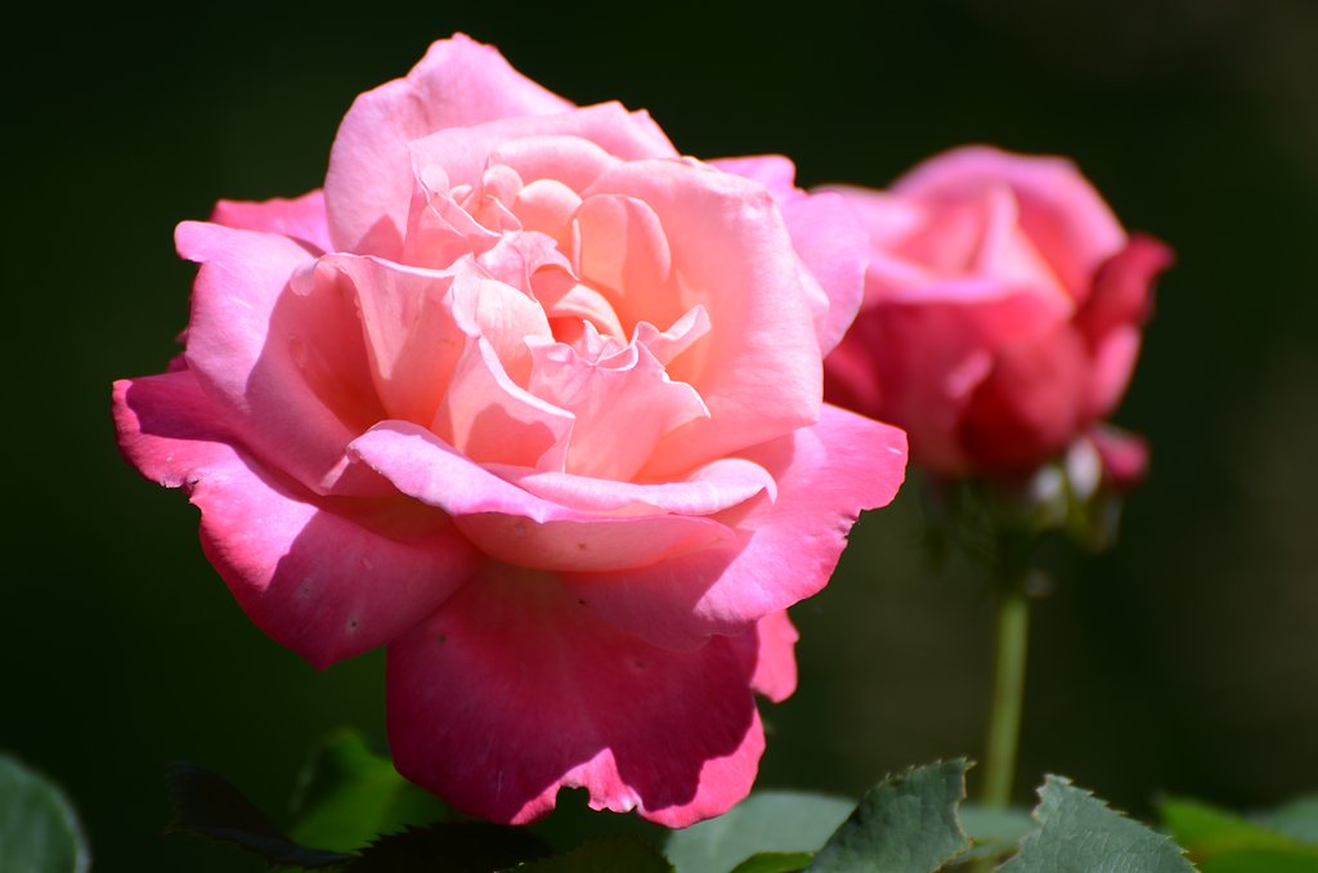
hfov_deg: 4.6
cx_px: 659
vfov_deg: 3.0
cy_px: 436
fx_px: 16439
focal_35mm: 450
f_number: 5.6
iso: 100
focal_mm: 300
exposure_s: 1/500
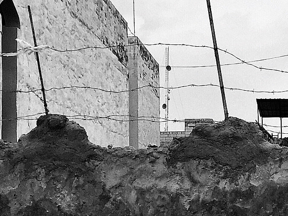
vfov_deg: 19.0
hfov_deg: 23.1
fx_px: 641
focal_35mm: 77
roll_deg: +2.3
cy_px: 171
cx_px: 352
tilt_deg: +5.2
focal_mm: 4.15
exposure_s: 1/1582
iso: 32
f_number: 2.2
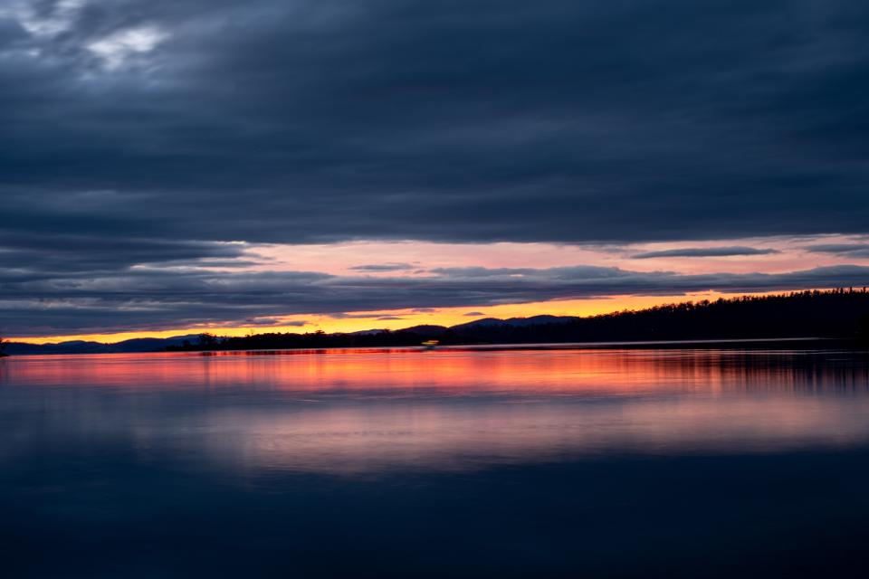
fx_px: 1400
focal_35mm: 58
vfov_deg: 23.4
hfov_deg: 34.5
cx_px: 434
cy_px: 290
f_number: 8
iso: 100
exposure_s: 3.5
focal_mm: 38.8
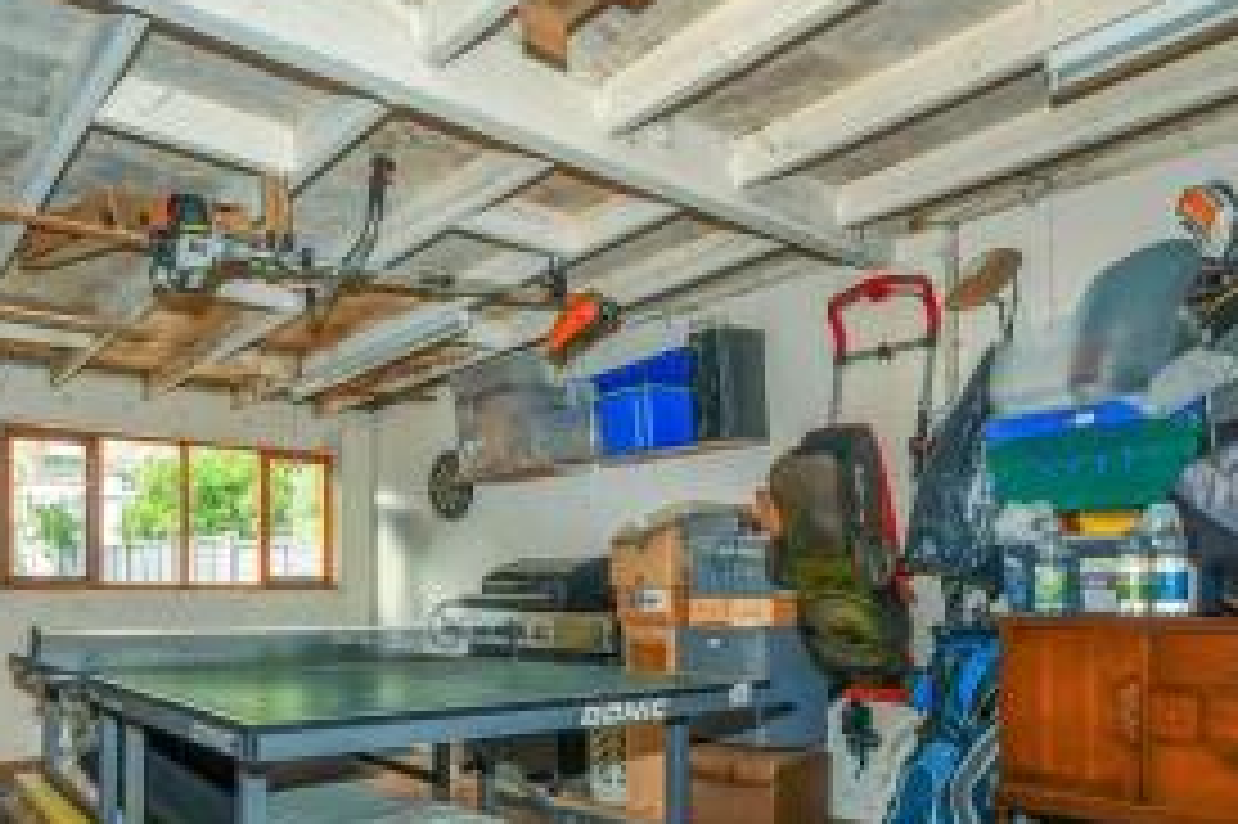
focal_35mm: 26
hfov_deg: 68.5
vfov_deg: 48.3
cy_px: 574
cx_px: 473
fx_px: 894
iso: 200
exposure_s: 1/40
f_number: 8
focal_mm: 10
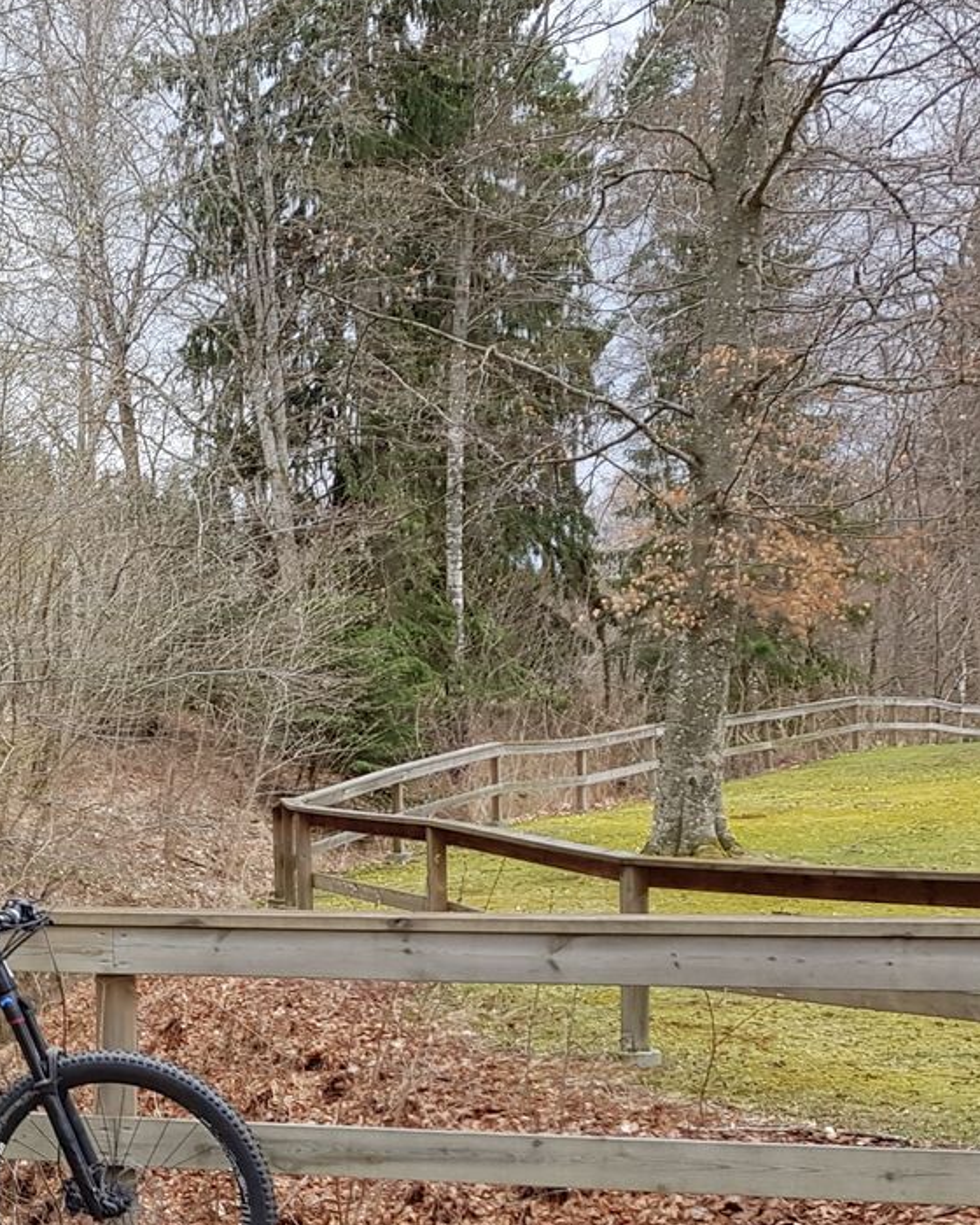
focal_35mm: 58
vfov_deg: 32.4
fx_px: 2103
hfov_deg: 22.7
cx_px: -371
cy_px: 690
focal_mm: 4.2
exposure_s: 1/203
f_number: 1.7
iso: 40
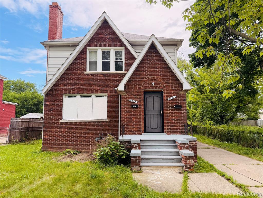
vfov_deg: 56.8
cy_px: 99
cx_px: 132
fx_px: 182
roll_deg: +0.2
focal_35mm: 24
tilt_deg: +6.8
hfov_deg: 71.6
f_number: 1.78
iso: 100
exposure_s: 1/796
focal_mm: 6.76
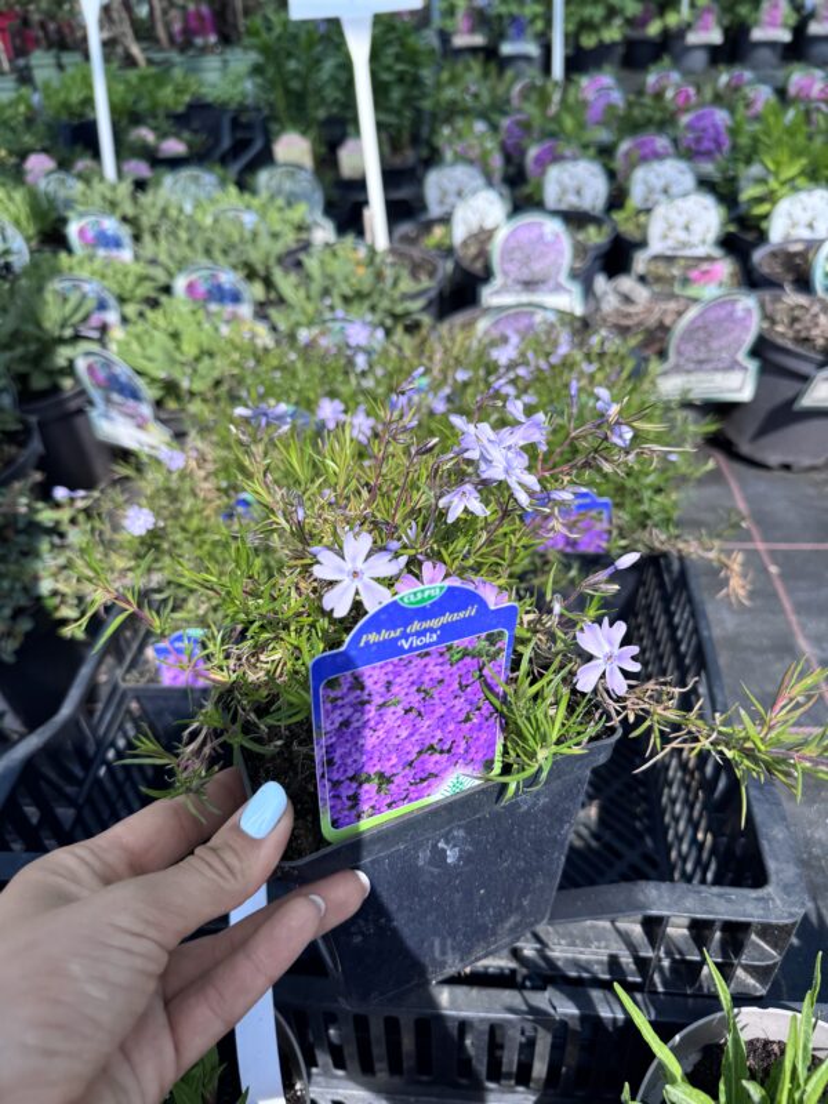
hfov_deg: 56.8
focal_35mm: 24
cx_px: 414
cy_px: 552
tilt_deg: -38.7
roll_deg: +4.0
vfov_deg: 71.6
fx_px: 765
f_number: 1.78
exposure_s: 1/3096
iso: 80
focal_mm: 6.76
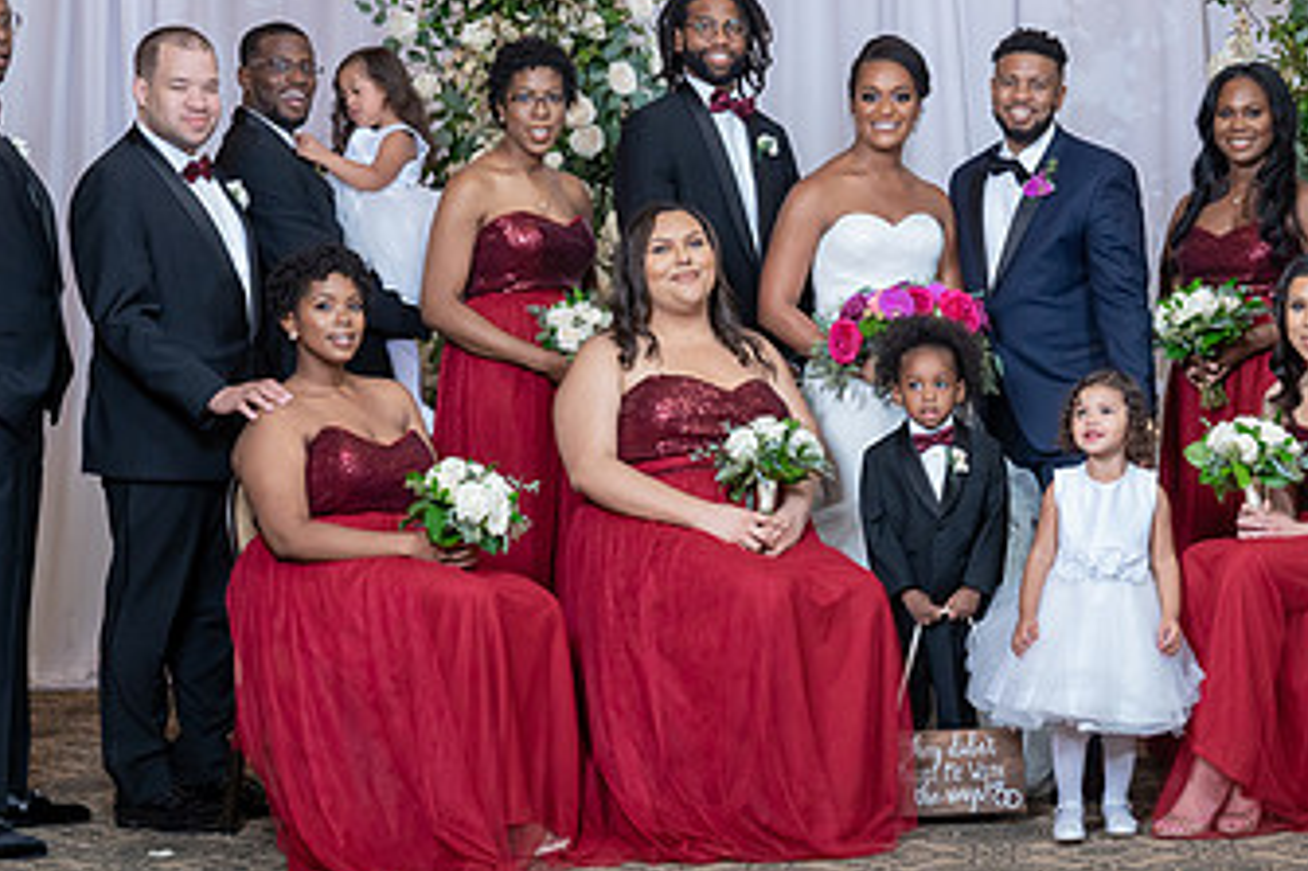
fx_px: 2941
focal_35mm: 81
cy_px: 435
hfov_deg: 24.8
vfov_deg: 16.8
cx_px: 982
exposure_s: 1/125
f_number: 5.6
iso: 2000
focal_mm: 46
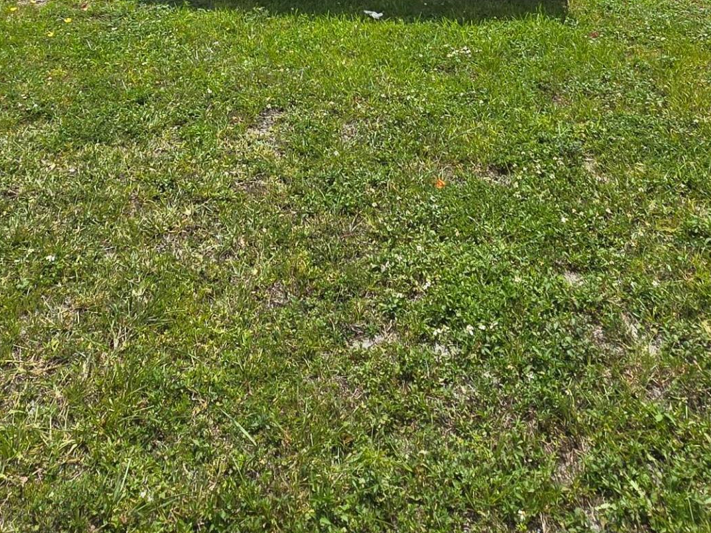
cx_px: 292
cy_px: -163
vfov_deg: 30.8
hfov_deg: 51.1
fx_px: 739
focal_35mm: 36
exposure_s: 1/3861
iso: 50
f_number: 2.2
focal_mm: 2.2
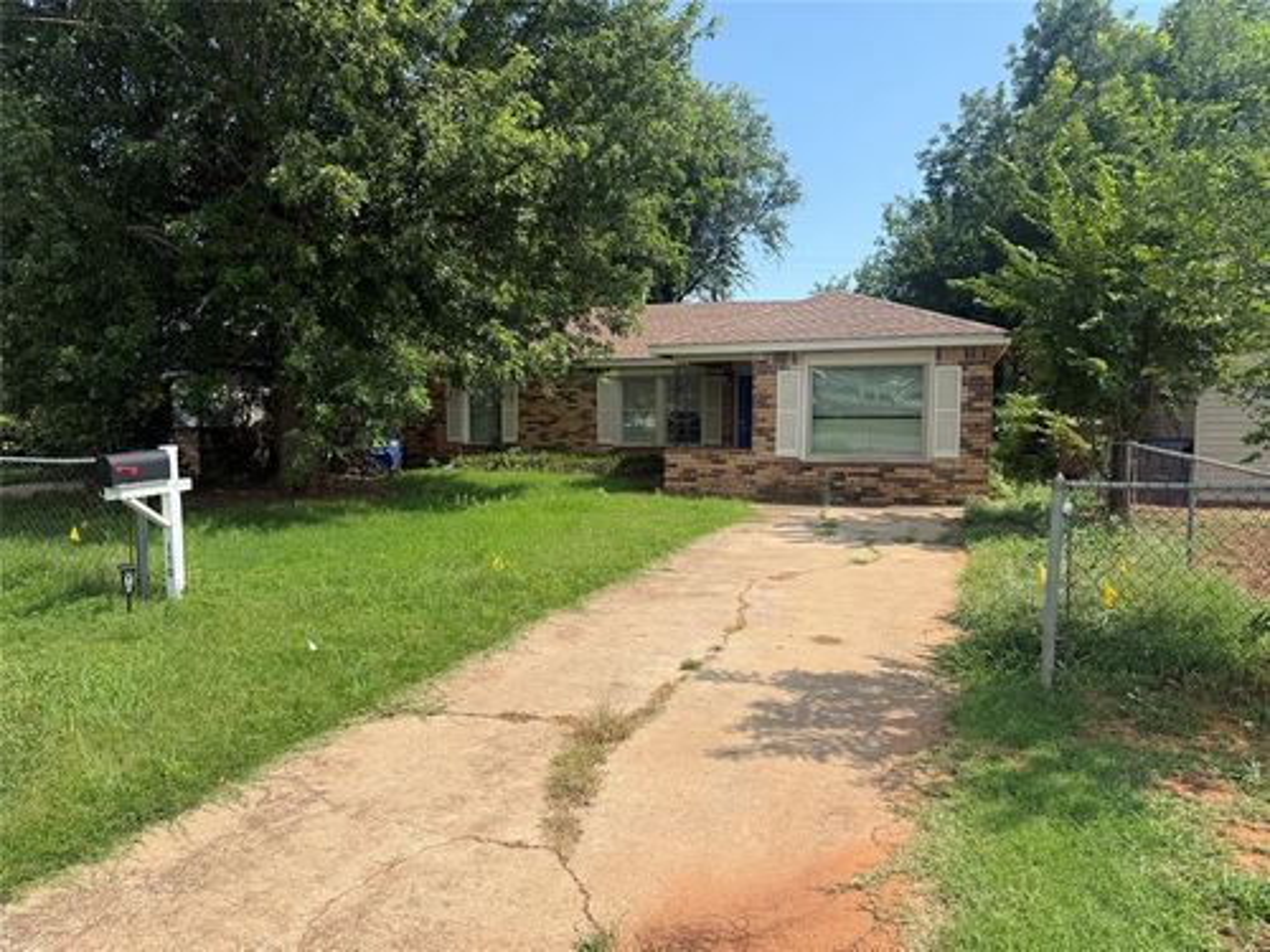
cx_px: 635
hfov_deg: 71.6
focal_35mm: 24
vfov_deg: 56.8
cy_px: 476
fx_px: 881
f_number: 1.78
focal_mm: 6.76
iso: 80
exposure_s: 1/3279
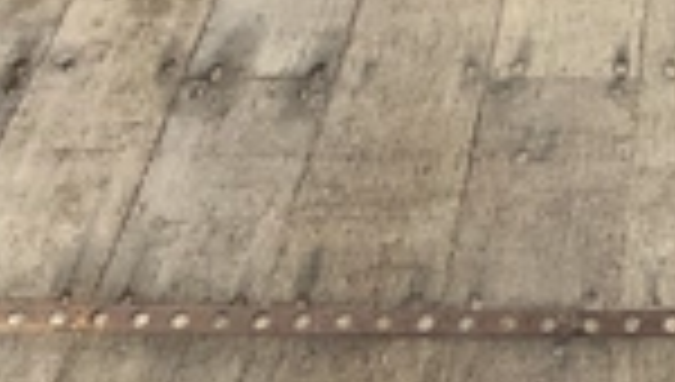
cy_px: -265
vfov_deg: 13.3
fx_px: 1506
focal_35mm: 84
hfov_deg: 23.7
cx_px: 742
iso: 25
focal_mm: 3
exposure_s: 1/556
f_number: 1.8
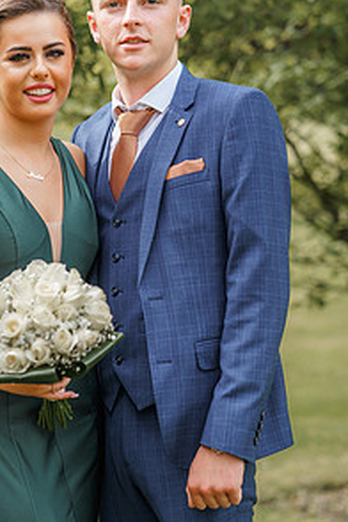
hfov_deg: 10.5
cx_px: 121
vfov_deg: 15.8
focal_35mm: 130
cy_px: 273
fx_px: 1885
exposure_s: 1/640
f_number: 2.8
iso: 100
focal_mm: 85
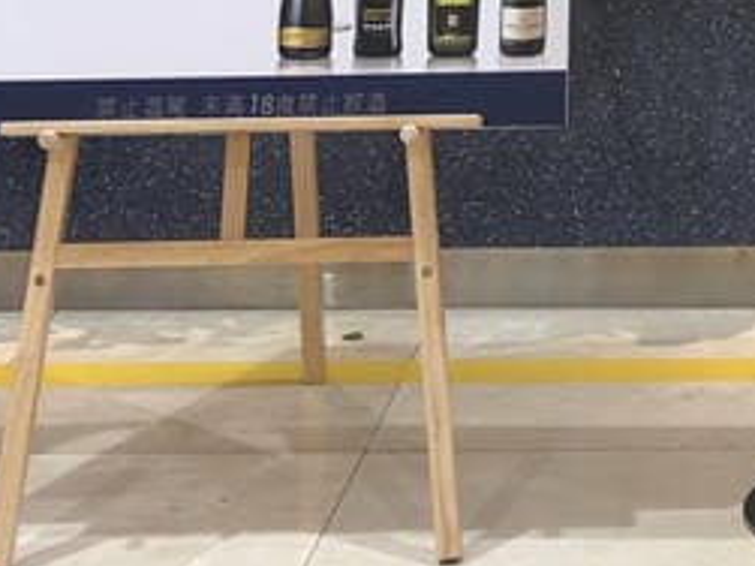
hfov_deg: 14.3
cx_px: 896
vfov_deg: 10.1
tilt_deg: -1.3
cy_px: -599
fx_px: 2921
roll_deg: +0.3
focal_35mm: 134
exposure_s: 1/24
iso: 32
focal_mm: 3.99
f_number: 1.8
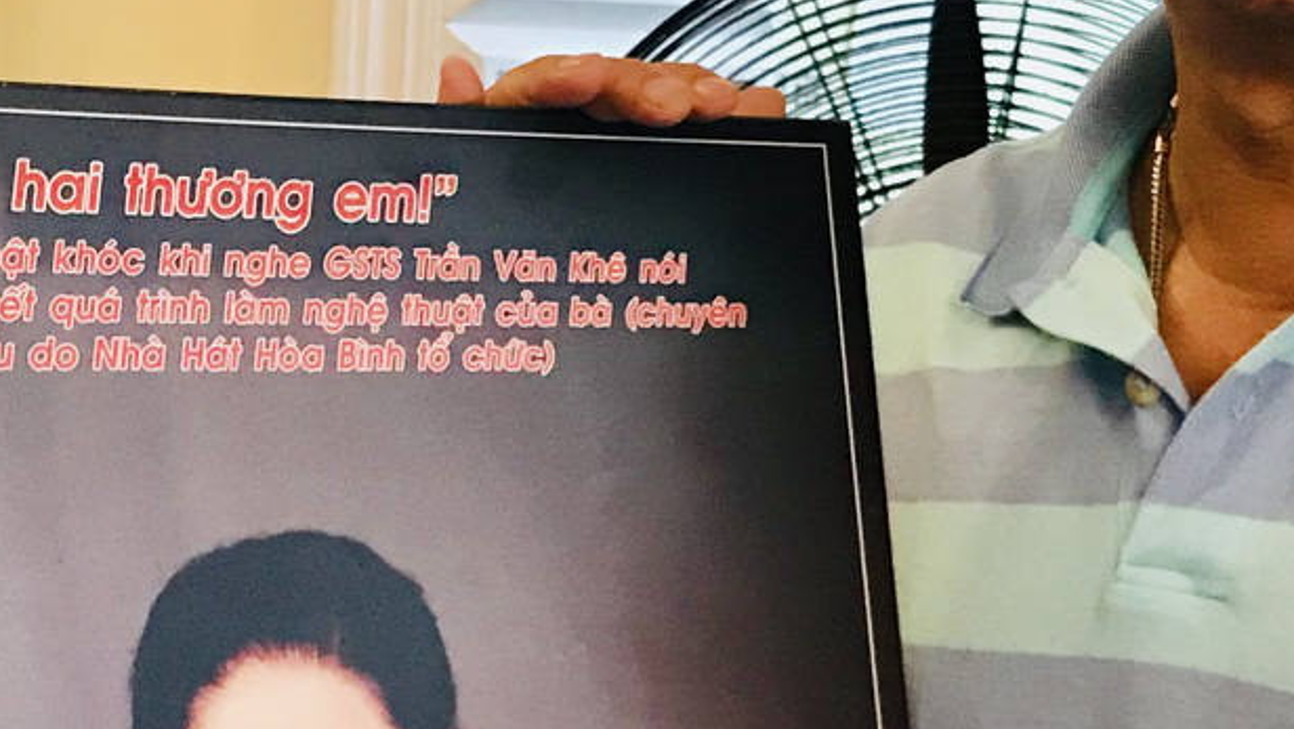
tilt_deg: -9.9
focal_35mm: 99
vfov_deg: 12.2
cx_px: 361
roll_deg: -1.7
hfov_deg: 21.4
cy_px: 626
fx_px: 3398
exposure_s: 1/17
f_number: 1.8
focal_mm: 3.99
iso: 80
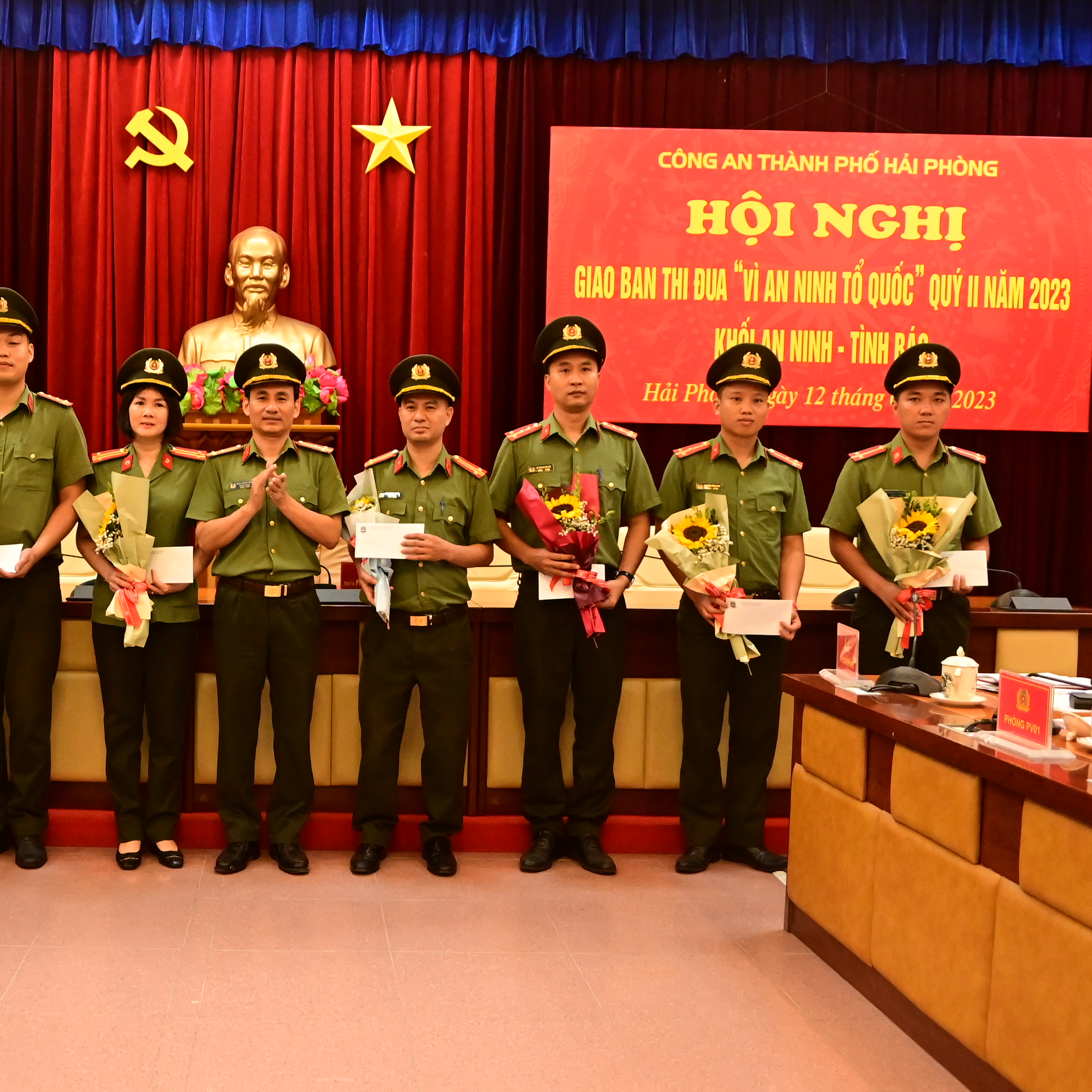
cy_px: 542
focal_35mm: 40
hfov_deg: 40.7
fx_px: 1428
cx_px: 272
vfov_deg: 41.9
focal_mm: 21
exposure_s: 1/200
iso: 5000
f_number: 3.8
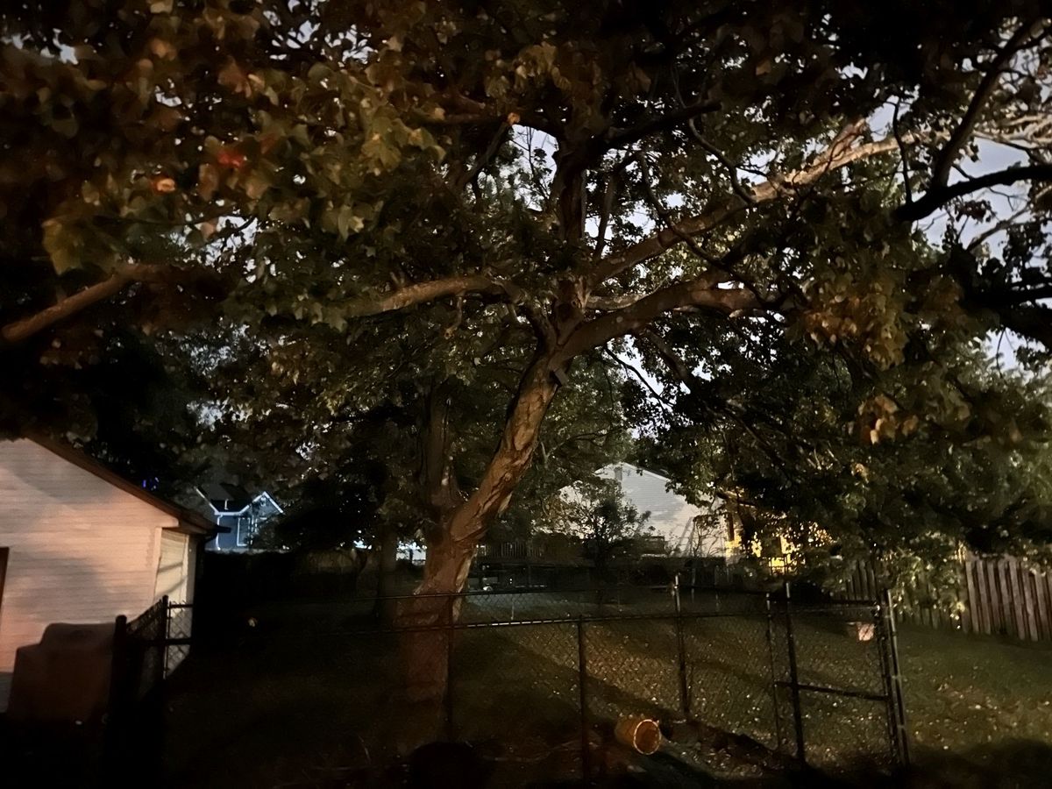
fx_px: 729
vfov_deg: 56.8
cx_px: 526
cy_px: 394
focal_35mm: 24
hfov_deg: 71.6
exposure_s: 1
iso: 12500
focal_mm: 6.86
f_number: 1.78
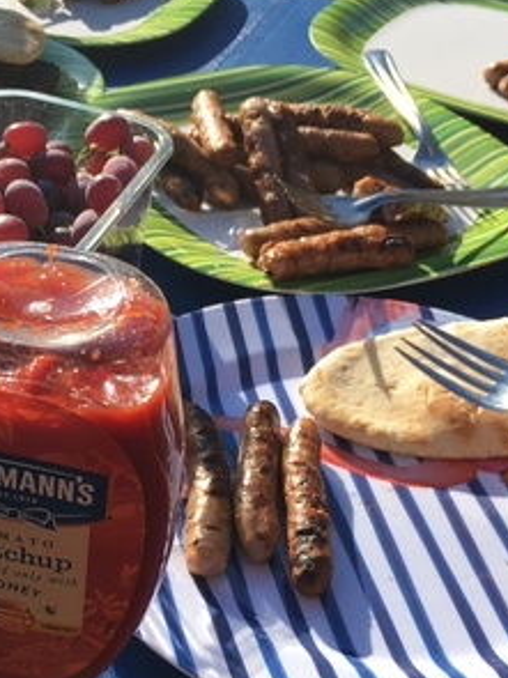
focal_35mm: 59
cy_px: 418
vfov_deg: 32.6
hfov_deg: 24.4
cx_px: 101
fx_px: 1155
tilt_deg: -39.7
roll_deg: +1.0
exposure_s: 1/999
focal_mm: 4.15
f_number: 2.2
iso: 25
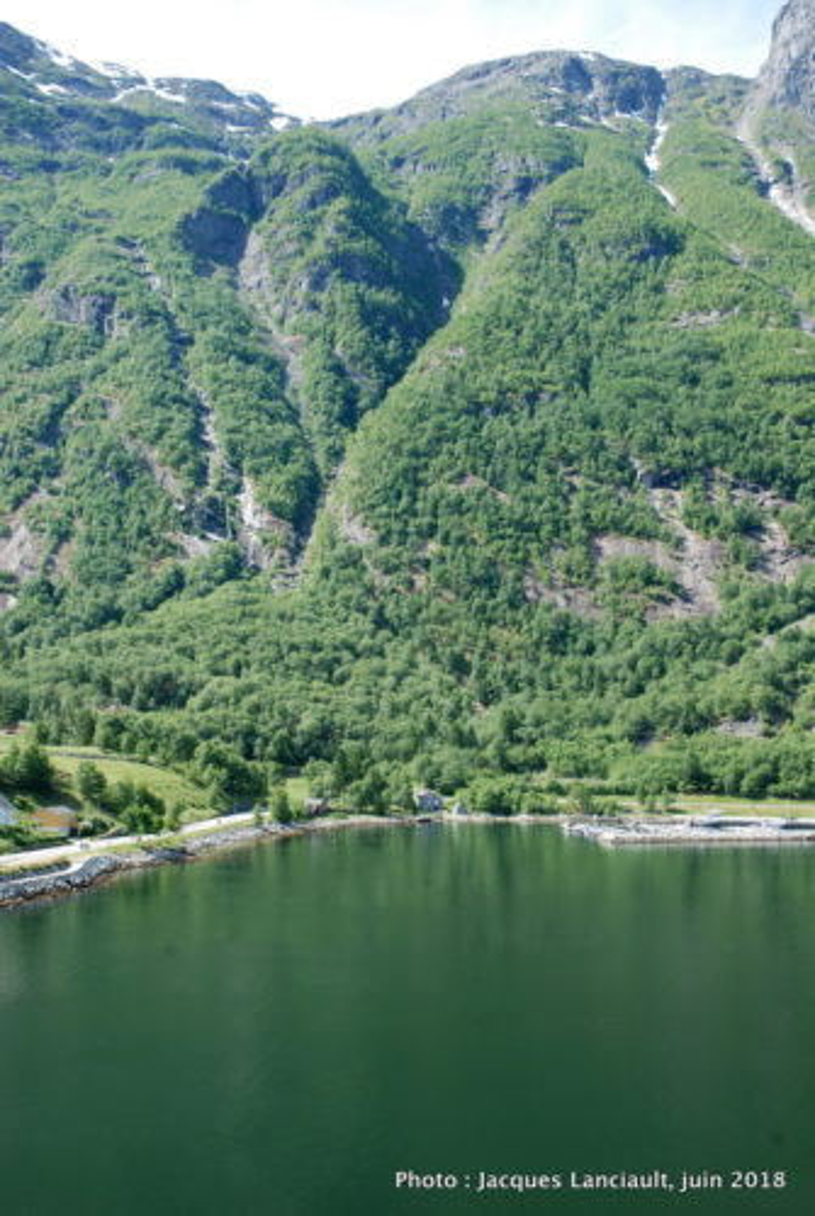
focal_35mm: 38
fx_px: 1269
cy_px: 608
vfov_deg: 51.2
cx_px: 408
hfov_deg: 35.6
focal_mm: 25
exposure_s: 1/40
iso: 100
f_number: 11
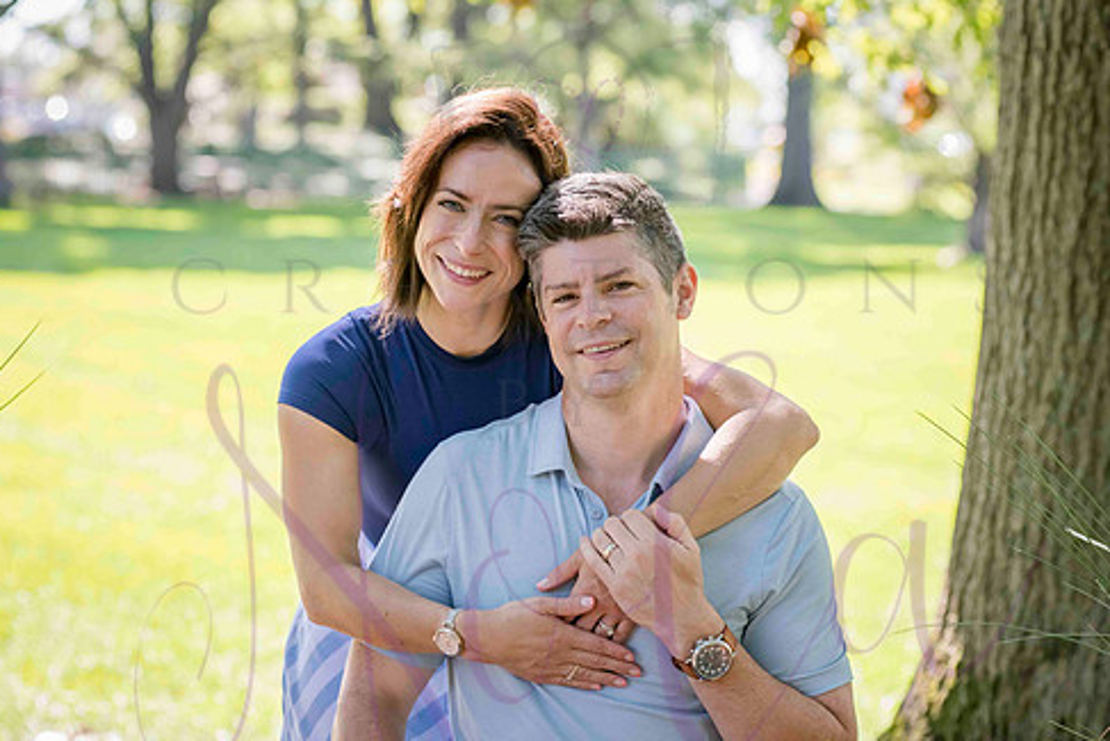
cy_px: 398
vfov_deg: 11.5
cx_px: 590
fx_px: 3670
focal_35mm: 119
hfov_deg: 17.2
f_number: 4.5
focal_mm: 100
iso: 400
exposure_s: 1/320
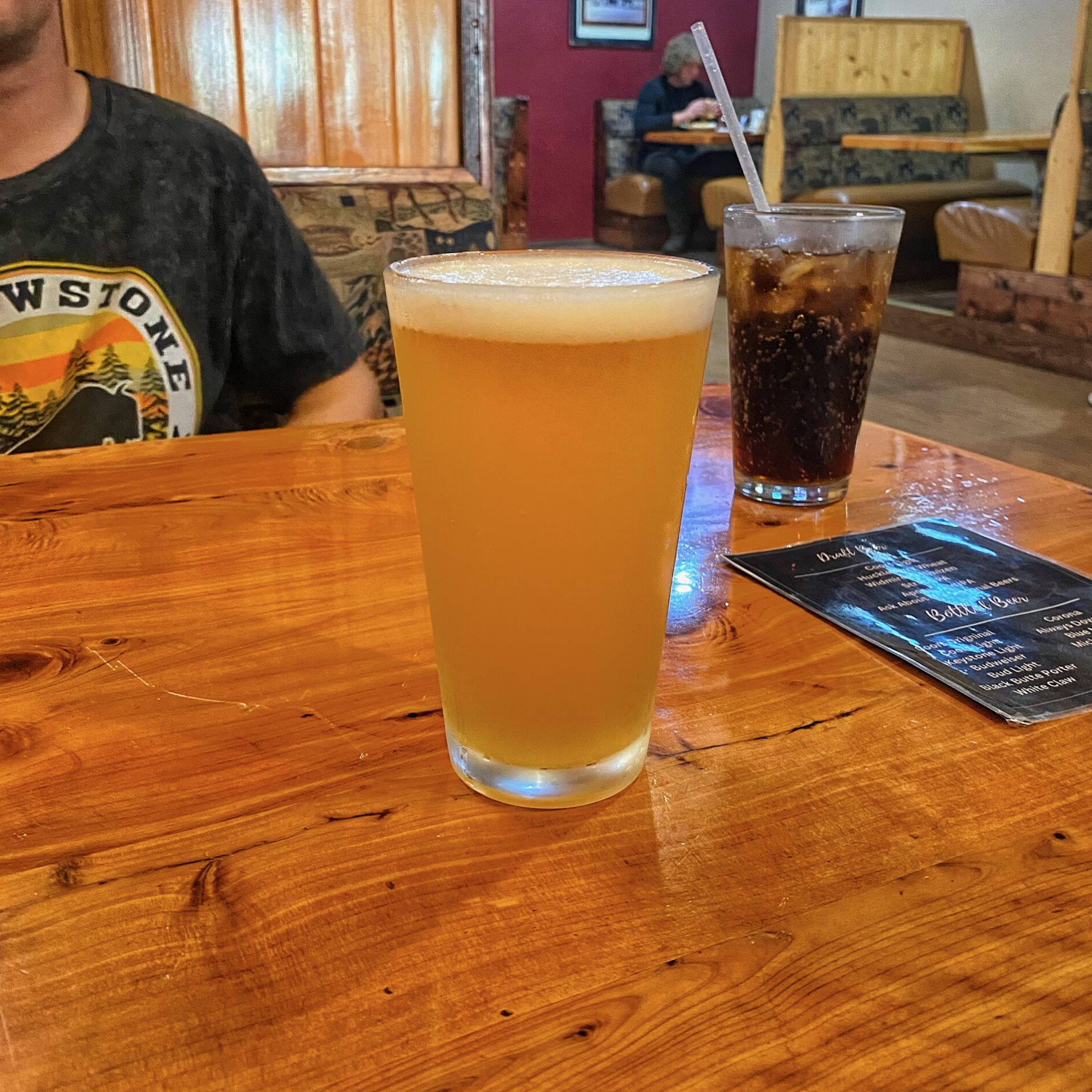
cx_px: 540
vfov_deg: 52.5
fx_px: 1106
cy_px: 520
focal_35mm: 31
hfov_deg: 52.5
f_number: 1.8
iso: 640
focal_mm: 4.25
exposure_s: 1/30
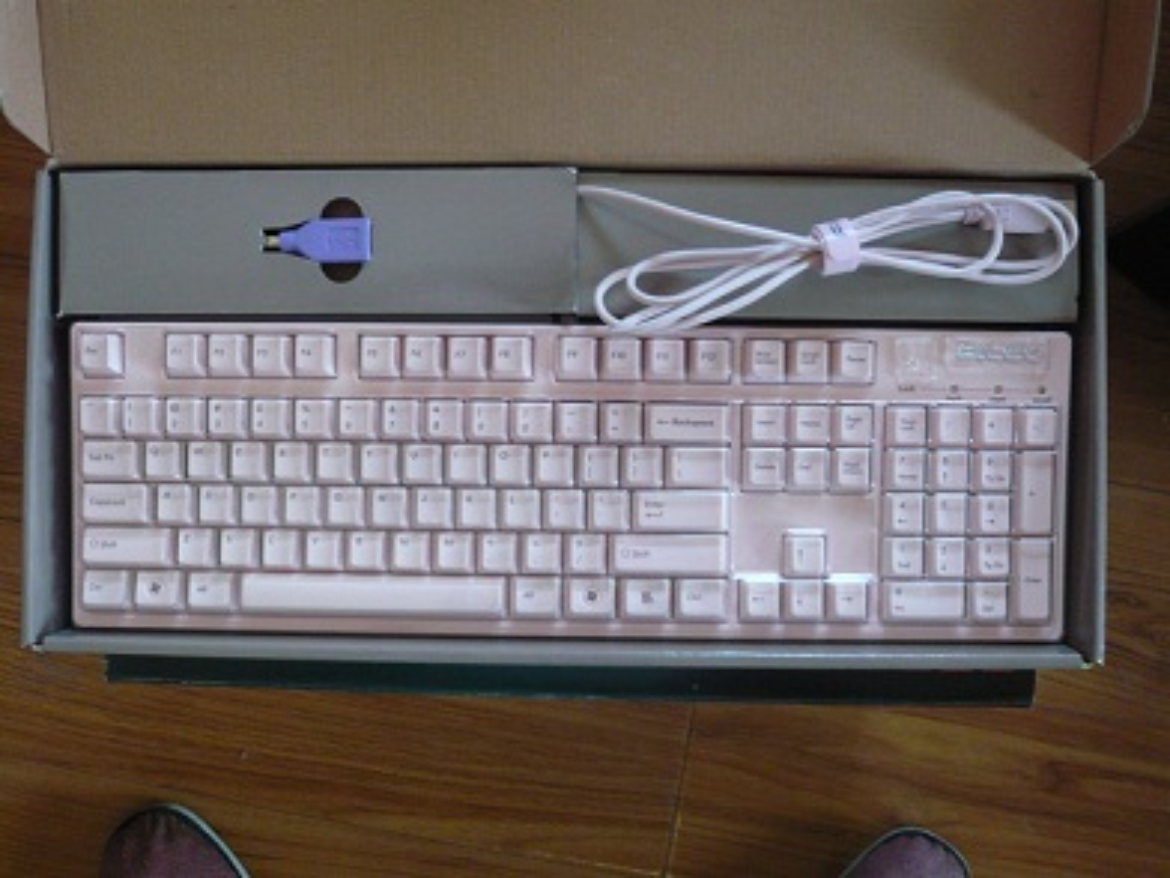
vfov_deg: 37.7
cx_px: 585
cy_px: 439
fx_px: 1284
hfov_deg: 49.0
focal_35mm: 38
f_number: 3.2
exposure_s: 1/30
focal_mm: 6.2
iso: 400
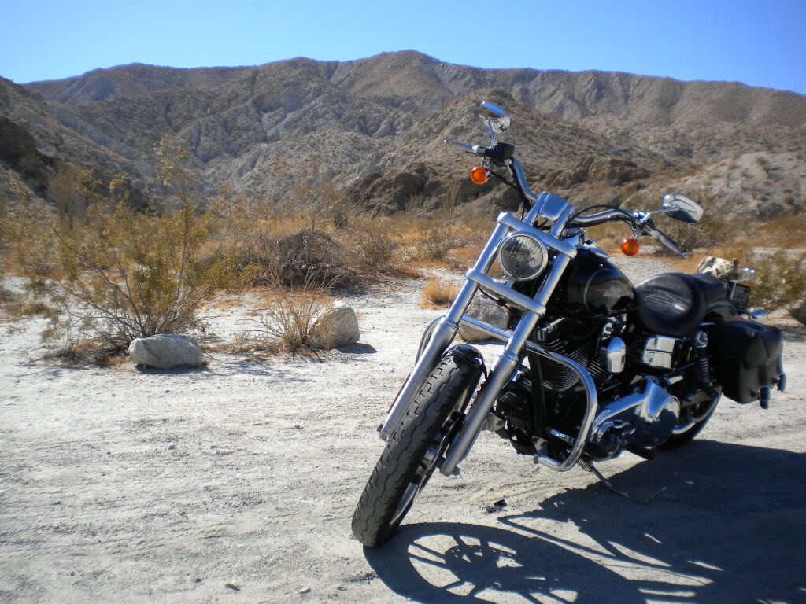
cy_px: 302
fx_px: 815
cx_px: 403
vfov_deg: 40.7
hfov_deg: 52.6
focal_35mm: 35
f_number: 4.6
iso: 80
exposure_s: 1/620
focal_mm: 6.3
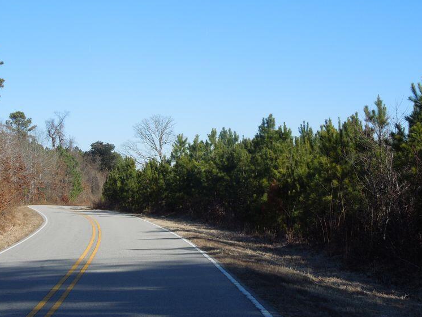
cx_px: 174
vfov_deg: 24.8
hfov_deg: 32.6
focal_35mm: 59
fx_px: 719
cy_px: 131
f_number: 3.9
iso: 100
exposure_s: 1/800
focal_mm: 7.8
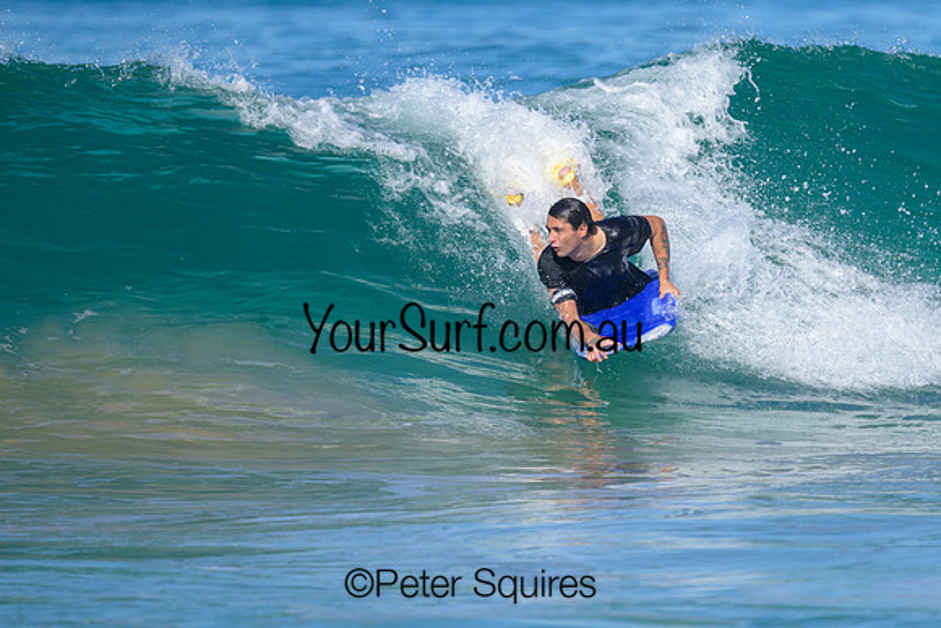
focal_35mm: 1101
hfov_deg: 1.9
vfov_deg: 1.2
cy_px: 223
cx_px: 628
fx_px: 28779
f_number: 6.3
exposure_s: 1/2000
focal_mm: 800
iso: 250
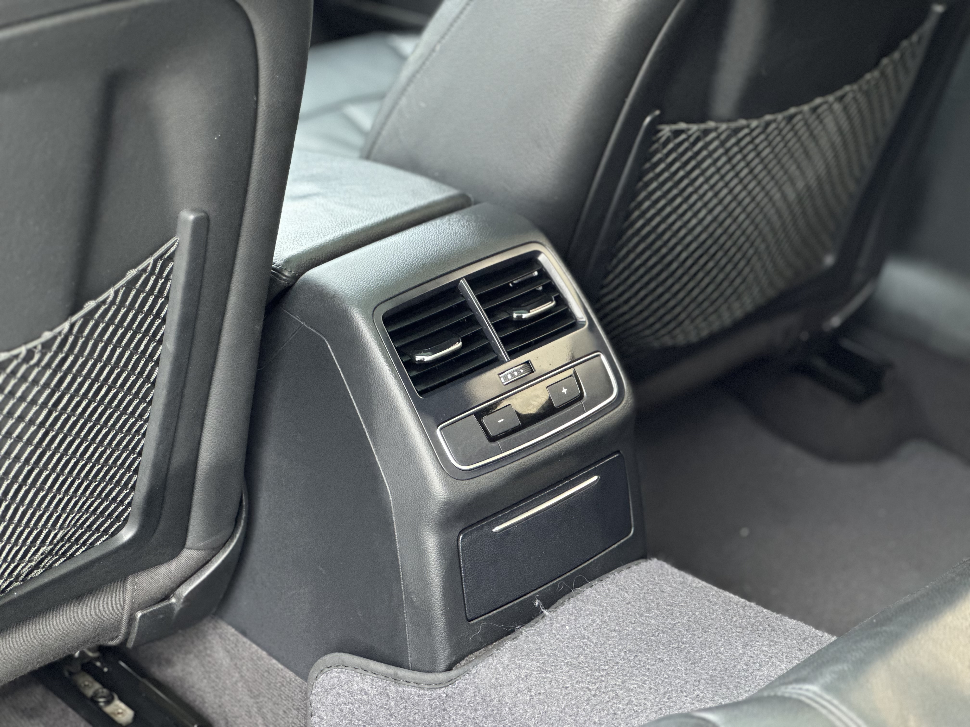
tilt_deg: -26.5
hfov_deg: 25.3
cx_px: 485
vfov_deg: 19.1
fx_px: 2158
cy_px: 364
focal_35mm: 77
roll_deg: +0.2
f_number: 2.8
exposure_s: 1/17
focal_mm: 9
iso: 400
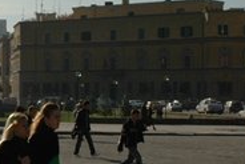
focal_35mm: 142
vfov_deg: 9.7
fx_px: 965
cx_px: -87
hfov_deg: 13.8
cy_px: 26
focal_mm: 29
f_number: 11
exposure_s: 1/500
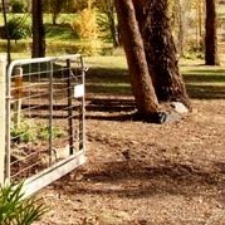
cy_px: -11
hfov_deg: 17.9
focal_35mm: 91
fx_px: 669
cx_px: -60
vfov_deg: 18.5
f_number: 9
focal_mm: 20
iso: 100
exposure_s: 1/60
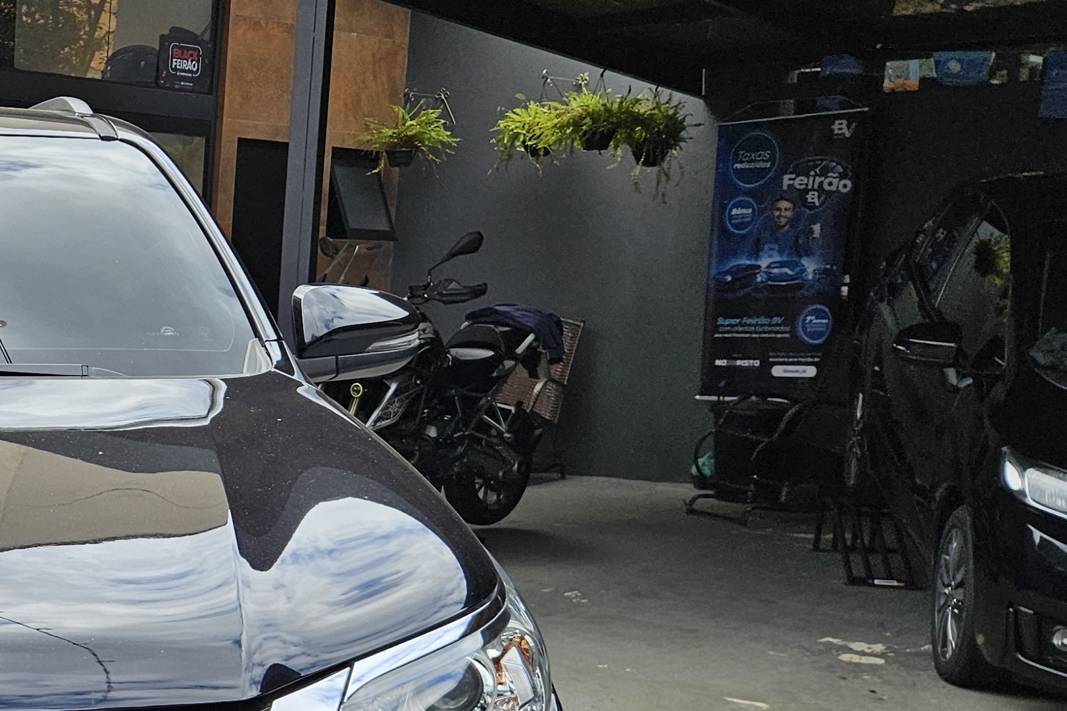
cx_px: -199
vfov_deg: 22.6
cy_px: 578
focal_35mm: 59
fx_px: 1748
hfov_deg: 29.4
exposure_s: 1/1279
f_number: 1.8
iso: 40
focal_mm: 5.4
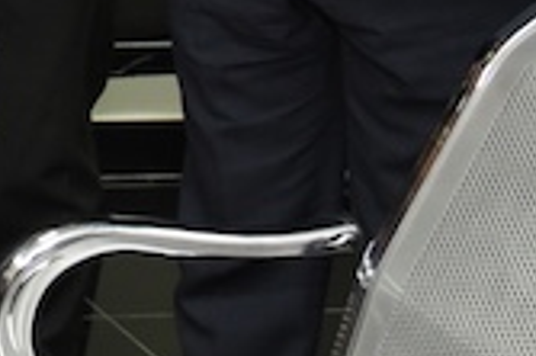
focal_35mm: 141
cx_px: -963
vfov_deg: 9.3
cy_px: -249
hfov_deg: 10.9
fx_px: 2097
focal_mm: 24
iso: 2000
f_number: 4
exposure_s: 1/200
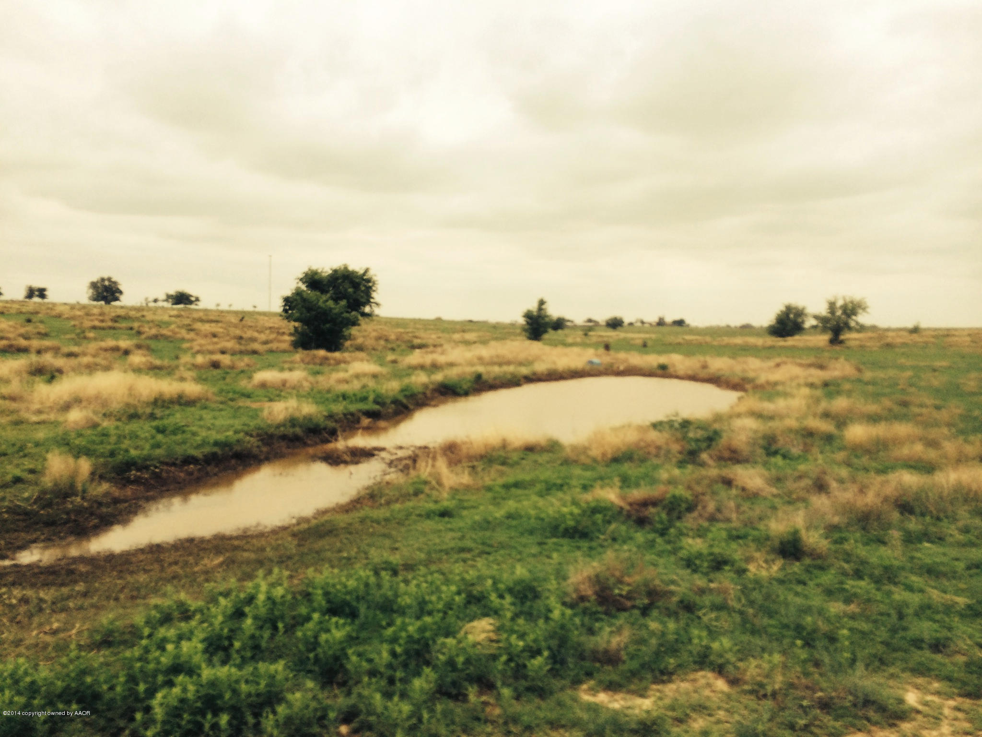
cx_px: 491
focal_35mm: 30
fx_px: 851
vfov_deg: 46.8
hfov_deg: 60.0
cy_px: 368
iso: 32
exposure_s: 1/3165
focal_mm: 4.12
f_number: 2.2
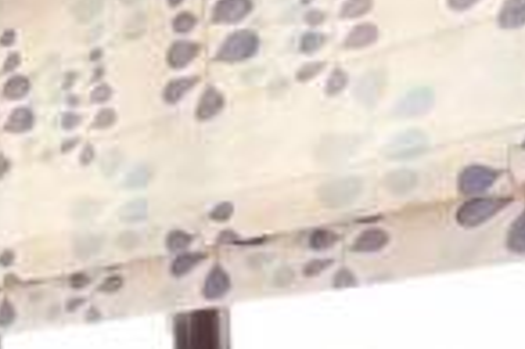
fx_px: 1082
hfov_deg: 23.0
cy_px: 470
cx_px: -227
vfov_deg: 17.1
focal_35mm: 74
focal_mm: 11
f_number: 7.1
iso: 400
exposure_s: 1/6
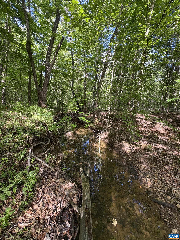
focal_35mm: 14
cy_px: 120
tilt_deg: -6.0
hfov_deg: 85.7
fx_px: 97
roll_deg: -4.8
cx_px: 90
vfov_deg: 102.1
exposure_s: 1/99
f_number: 2.2
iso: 64
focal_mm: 2.22
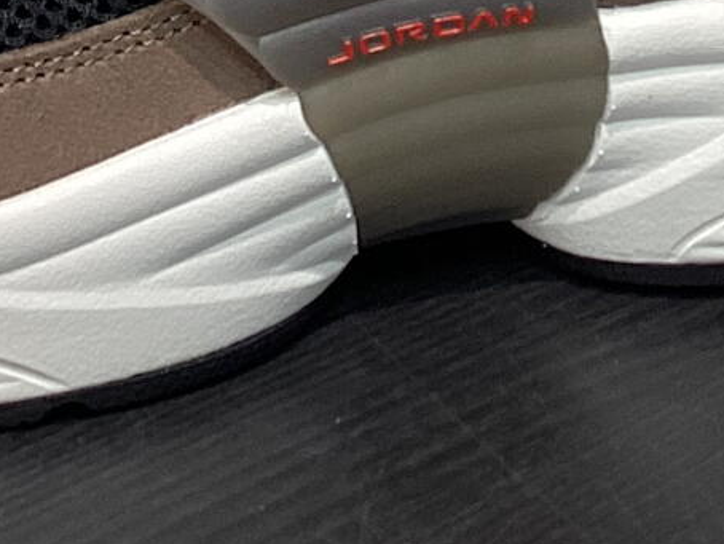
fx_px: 2741
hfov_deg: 15.0
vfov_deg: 10.5
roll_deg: +0.1
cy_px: -507
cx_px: 276
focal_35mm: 131
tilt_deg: -20.1
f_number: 2.4
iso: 64
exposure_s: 1/50
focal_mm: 3.3
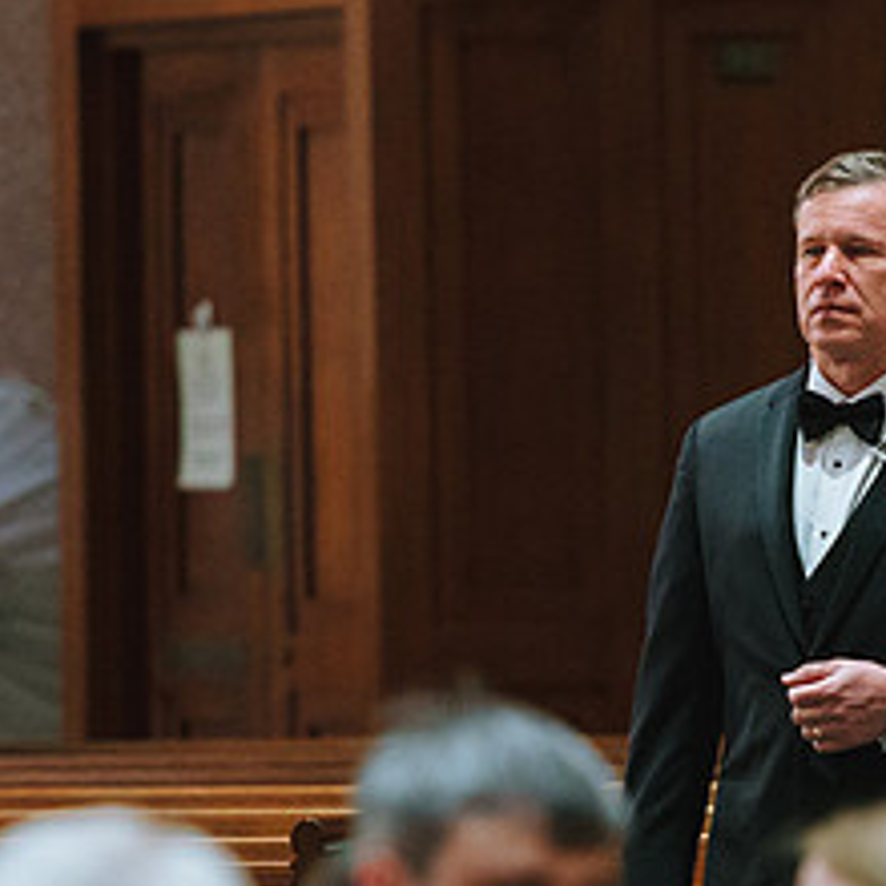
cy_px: 808
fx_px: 14624
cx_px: 834
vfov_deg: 3.5
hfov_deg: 3.5
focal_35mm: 505
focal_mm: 170
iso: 4000
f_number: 2.8
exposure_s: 1/160
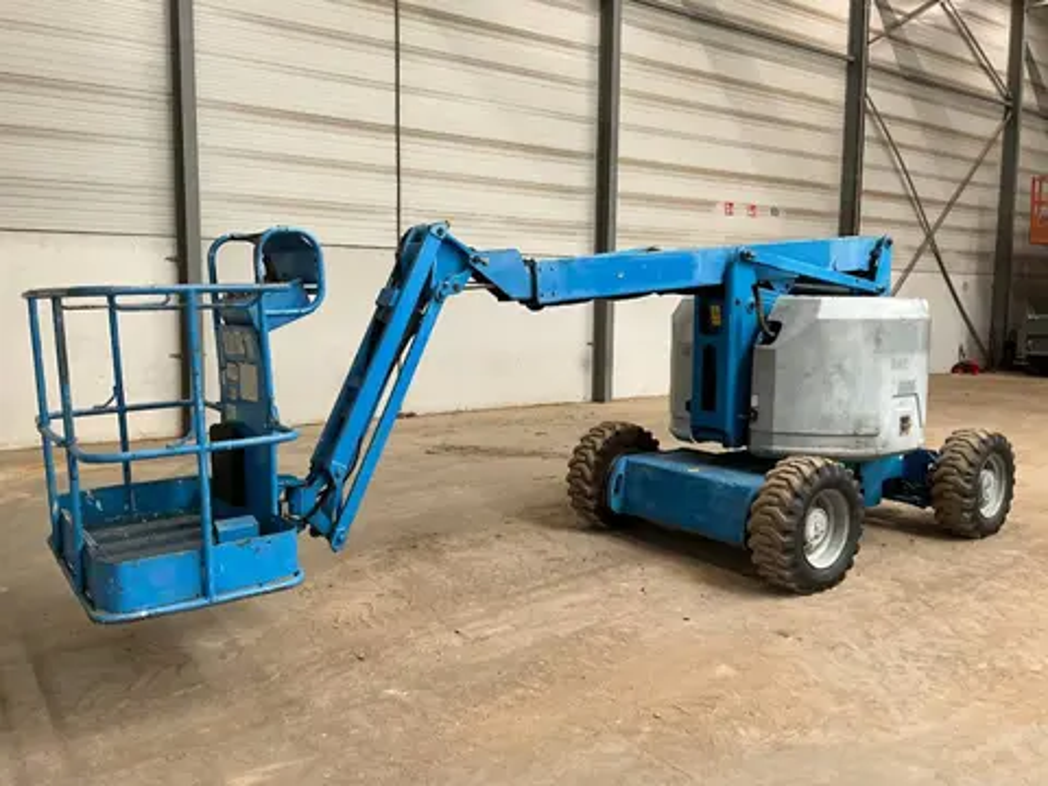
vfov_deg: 48.2
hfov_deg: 61.7
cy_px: 393
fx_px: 878
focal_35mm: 29
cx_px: 524
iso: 80
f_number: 1.8
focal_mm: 3
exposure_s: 1/60
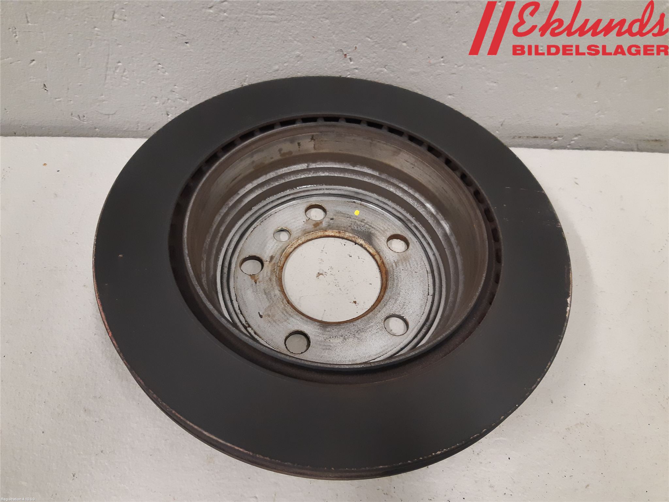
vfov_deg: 53.1
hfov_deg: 67.3
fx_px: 502
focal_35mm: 26
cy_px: 251
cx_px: 334
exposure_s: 1/50
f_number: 1.7
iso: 200
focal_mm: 3.93
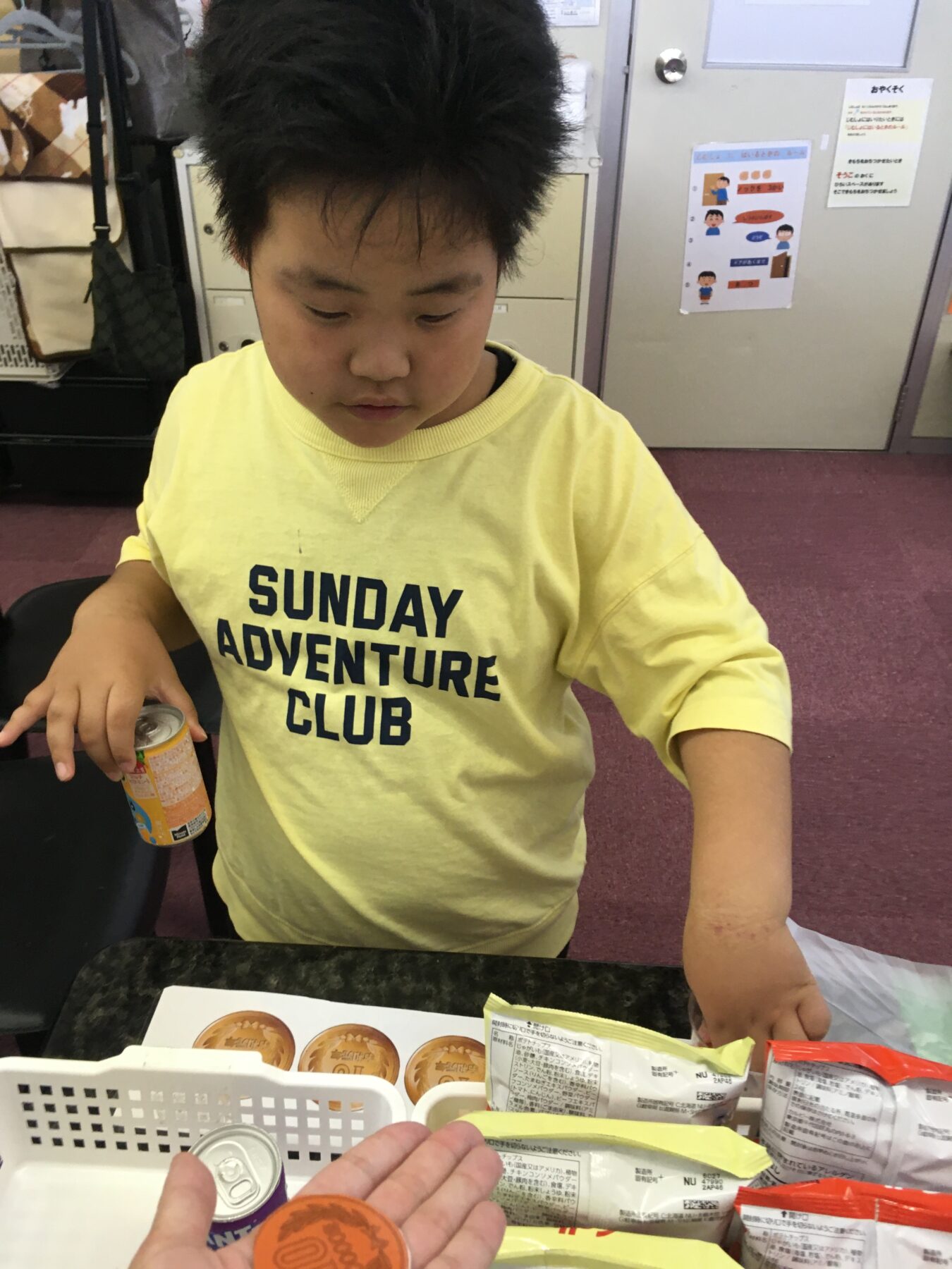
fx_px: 1063
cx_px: 476
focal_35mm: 29
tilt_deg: -34.1
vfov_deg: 61.7
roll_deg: -2.2
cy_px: 634
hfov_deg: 48.2
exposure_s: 1/30
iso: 80
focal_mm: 4.15
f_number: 2.2
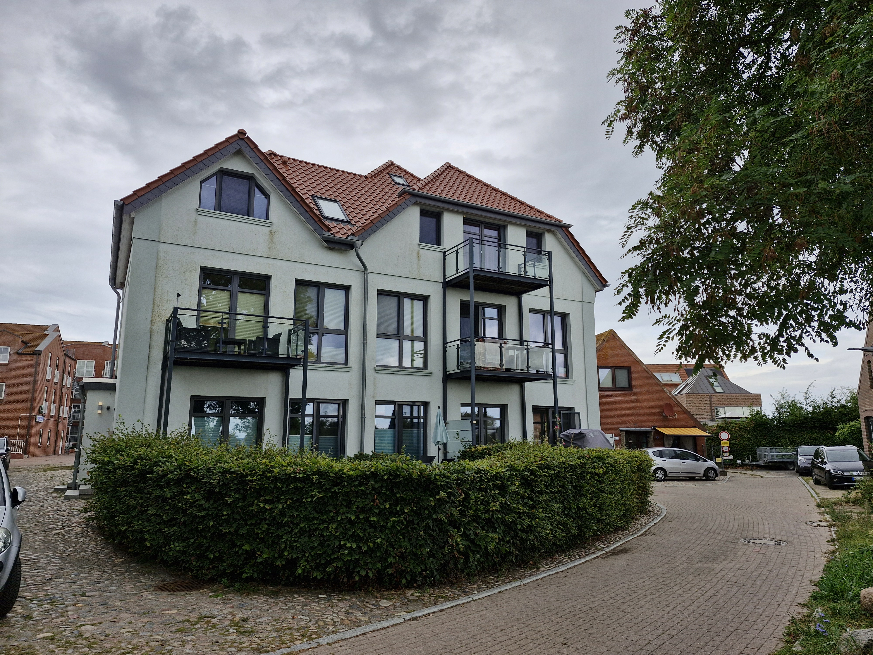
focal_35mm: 23
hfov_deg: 73.9
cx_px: 436
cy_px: 328
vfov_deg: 58.9
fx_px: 580
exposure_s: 1/682
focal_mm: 5.54
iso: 50
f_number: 1.8
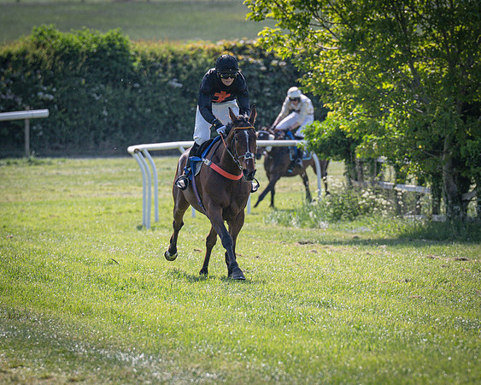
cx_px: 243
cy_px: 155
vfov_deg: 3.3
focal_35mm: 469
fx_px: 6669
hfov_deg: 4.1
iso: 400
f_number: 4
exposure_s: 1/3200
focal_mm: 200
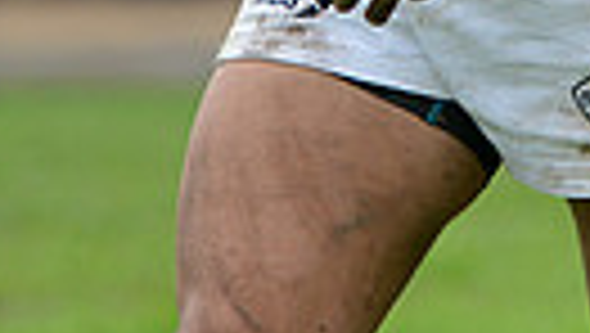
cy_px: -515
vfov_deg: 1.4
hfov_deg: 2.5
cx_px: 486
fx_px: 13421
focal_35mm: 857
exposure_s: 1/800
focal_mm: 185
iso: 500
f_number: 4
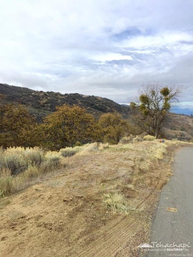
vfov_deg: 61.7
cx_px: 96
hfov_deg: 48.2
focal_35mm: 29
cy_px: 128
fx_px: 216
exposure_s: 1/2326
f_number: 2.2
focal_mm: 4.15
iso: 32
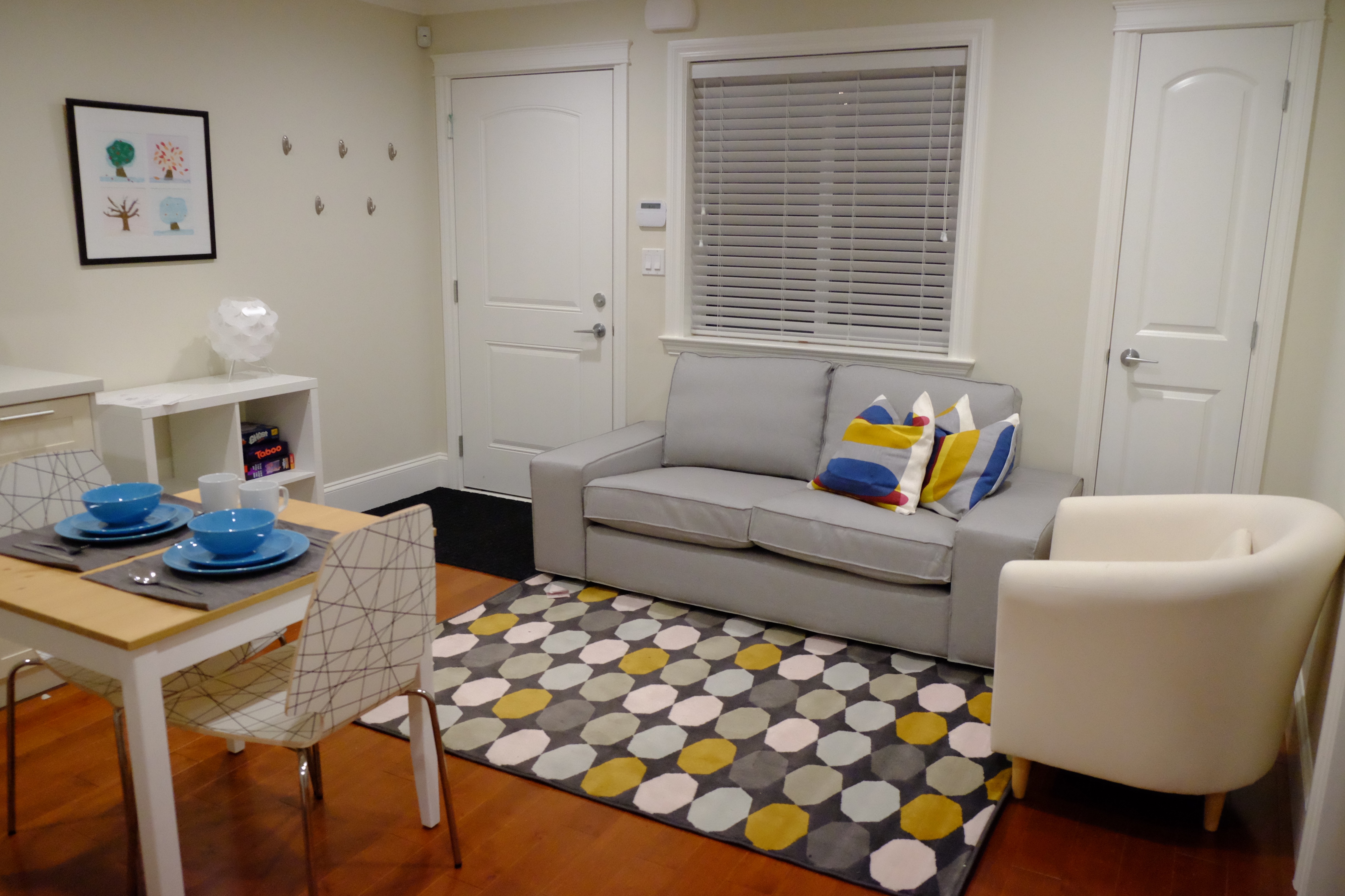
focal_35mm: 27
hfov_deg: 67.4
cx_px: 672
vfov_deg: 47.9
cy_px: 448
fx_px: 1009
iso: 5000
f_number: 3.6
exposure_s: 1/420
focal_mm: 18
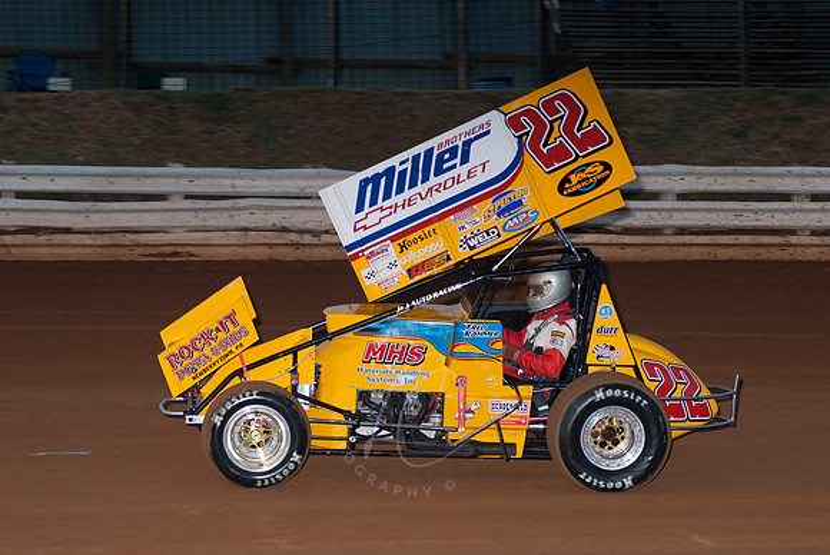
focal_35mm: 120
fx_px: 2769
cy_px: 278
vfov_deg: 11.4
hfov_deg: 17.0
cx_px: 415
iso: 200
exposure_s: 1/400
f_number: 4
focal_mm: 80
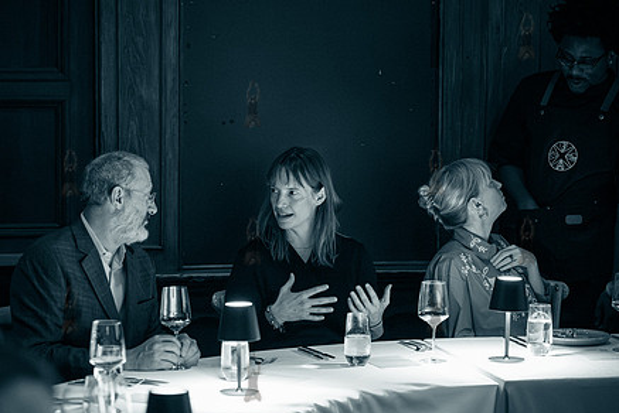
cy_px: 240
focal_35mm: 109
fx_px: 1875
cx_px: 252
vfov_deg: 12.6
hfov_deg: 18.7
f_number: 2.8
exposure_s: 1/160
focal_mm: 82
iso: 12800
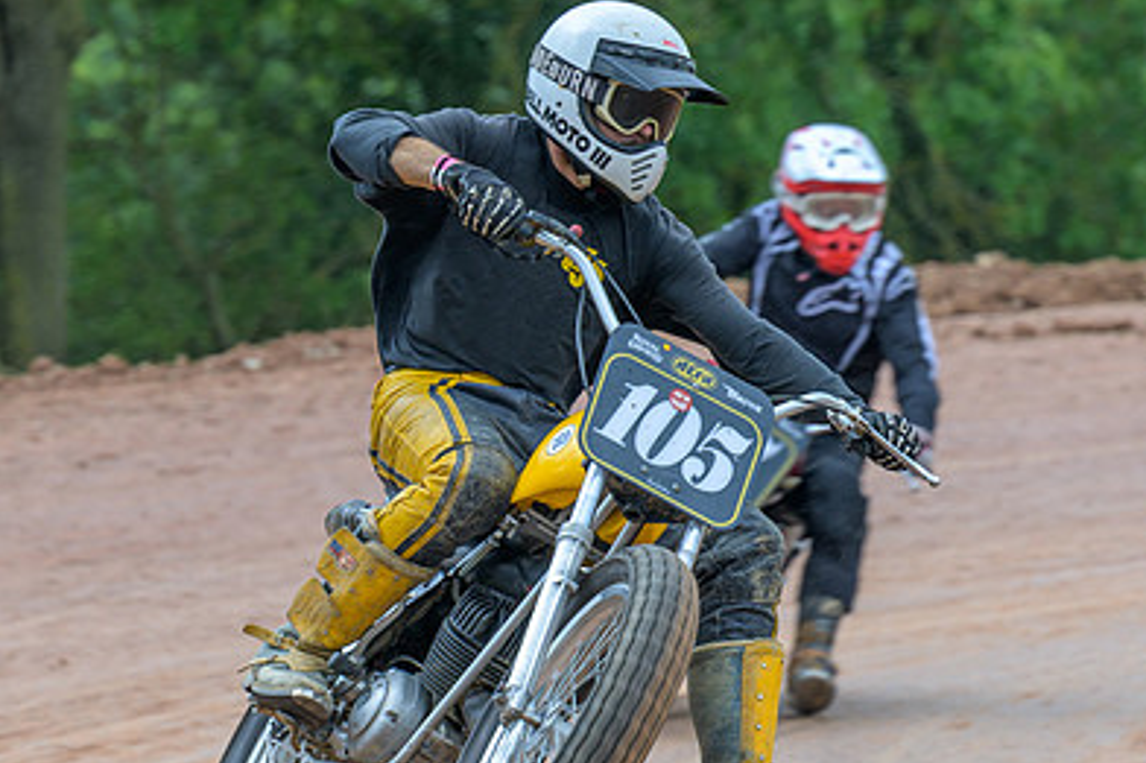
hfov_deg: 5.2
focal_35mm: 395
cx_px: 586
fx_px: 12568
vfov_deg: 3.5
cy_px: 560
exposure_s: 1/400
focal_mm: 135
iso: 200
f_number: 4
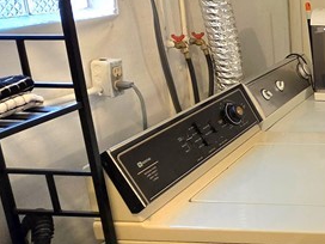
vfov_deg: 29.5
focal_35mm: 49
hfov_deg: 29.8
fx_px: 460
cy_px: 84
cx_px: 437
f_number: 1.9
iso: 200
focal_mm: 2.2
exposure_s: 1/120
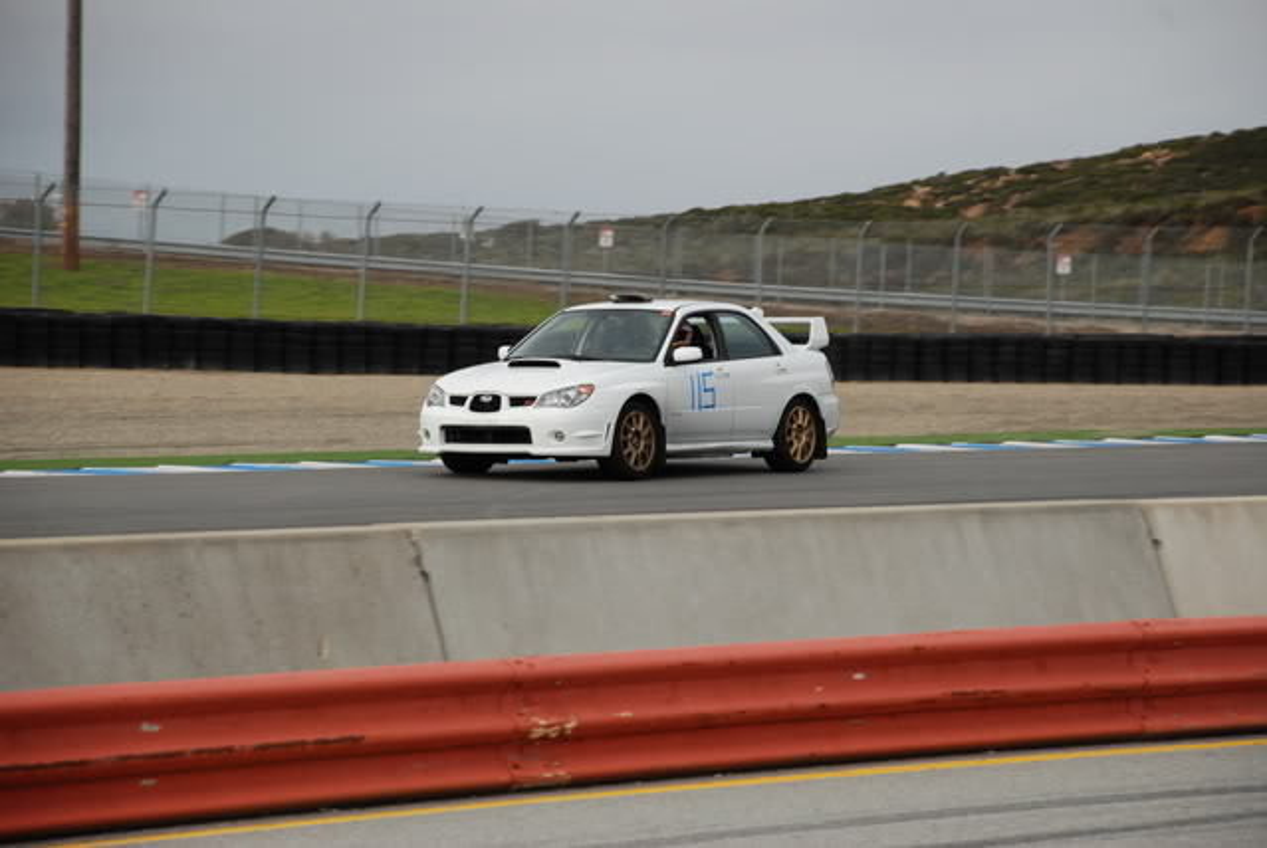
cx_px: 634
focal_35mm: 158
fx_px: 5551
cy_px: 424
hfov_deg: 13.0
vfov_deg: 8.7
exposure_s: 1/400
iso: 200
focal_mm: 105
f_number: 5.6
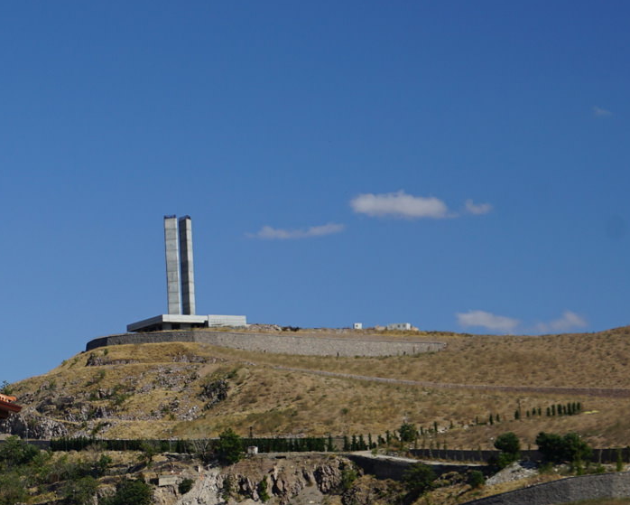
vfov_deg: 12.0
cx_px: -329
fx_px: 2406
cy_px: 257
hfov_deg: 13.9
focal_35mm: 129
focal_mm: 40
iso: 100
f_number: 8
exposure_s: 1/640
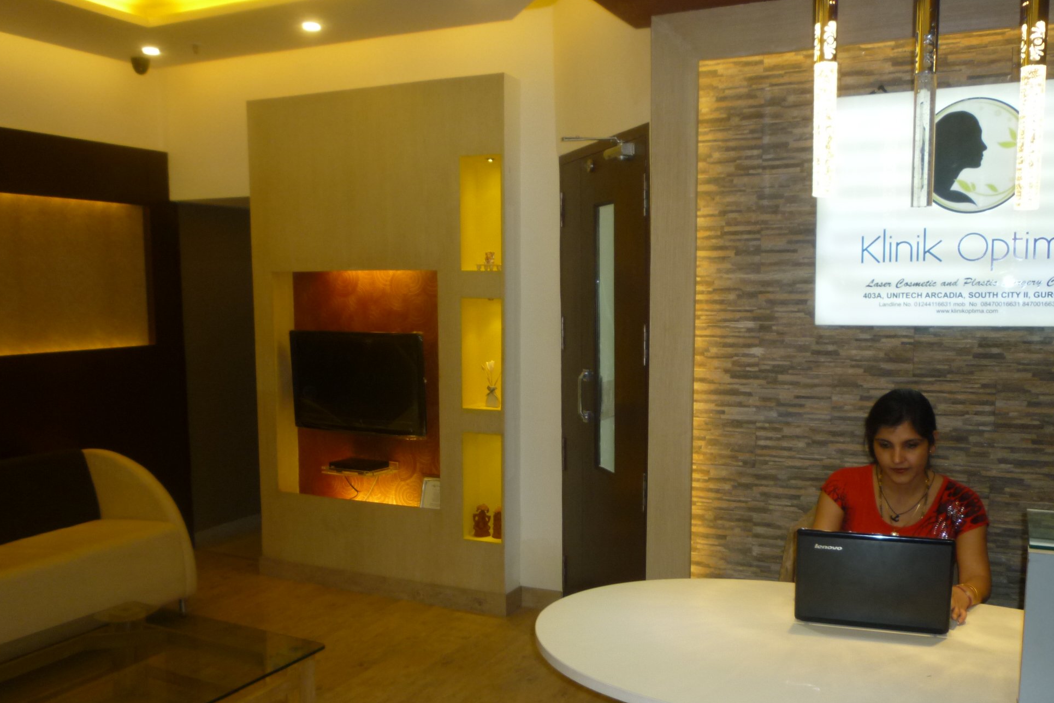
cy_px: 416
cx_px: 542
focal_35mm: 32
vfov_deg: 41.0
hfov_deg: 58.7
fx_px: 937
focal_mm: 5.2
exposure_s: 1/30
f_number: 3.3
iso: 160
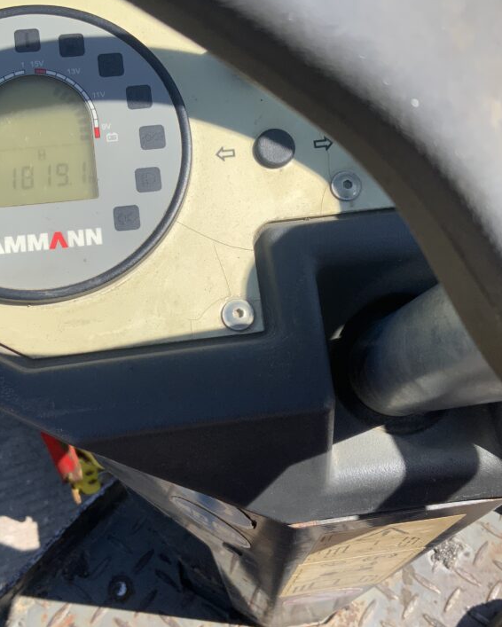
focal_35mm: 41
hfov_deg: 36.5
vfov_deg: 44.7
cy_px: 288
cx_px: 225
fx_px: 761
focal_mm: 3
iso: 16
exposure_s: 1/1490
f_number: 1.8
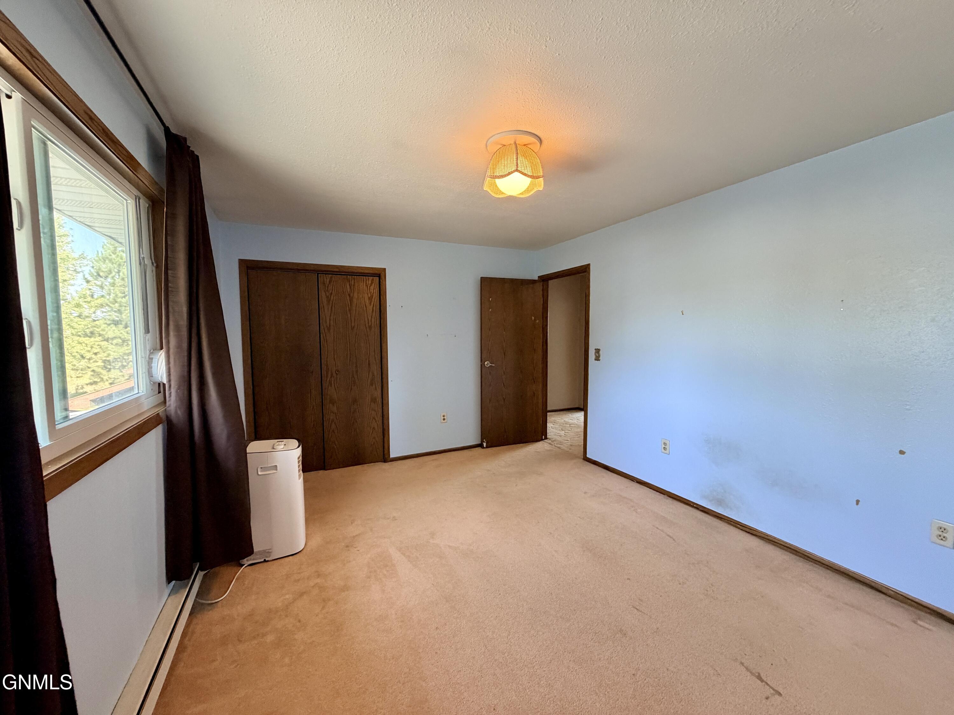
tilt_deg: -3.7
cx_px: 477
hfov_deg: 102.1
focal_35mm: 14
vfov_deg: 85.7
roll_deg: +0.8
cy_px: 358
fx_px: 386
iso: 320
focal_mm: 2.22
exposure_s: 1/60
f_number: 2.2
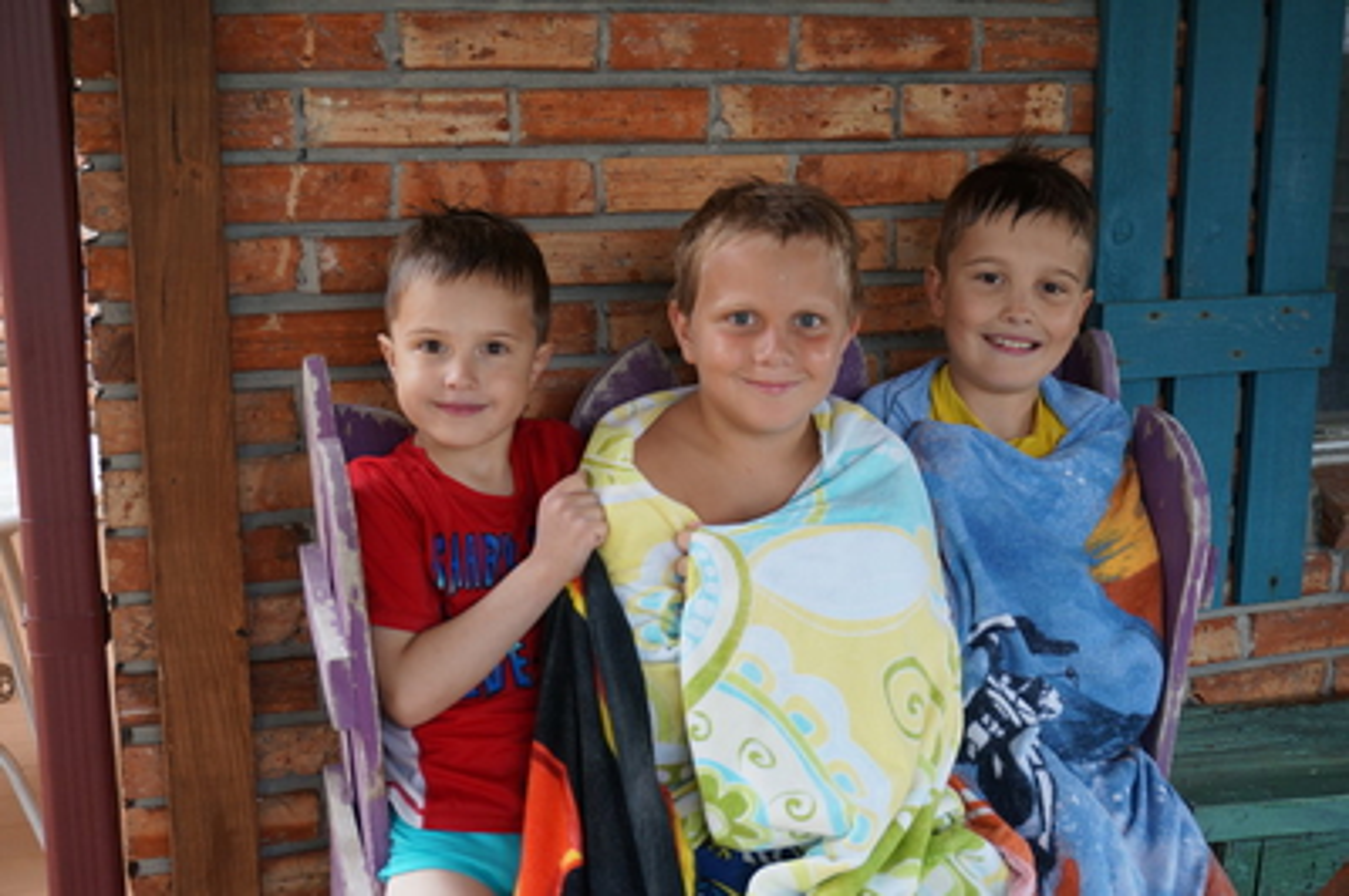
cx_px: 674
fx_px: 1685
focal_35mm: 45
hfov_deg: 43.6
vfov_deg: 29.8
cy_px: 448
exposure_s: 1/60
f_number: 5
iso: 320
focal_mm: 30
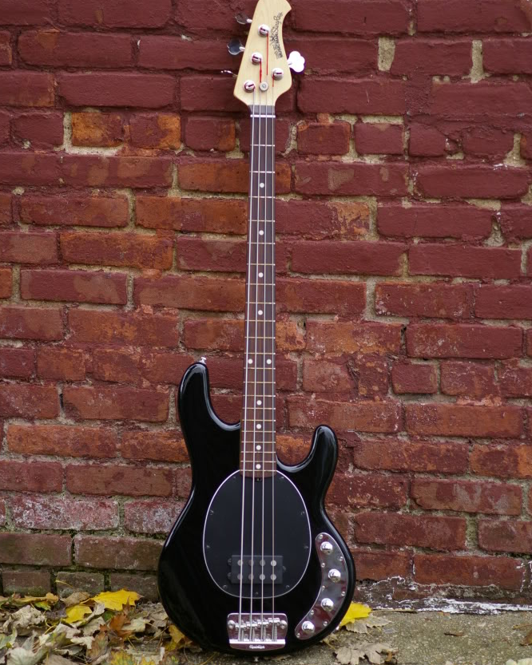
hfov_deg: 12.7
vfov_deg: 15.9
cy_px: 317
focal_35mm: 121
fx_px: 2382
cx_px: 261
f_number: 2.8
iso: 400
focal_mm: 70
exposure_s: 1/250
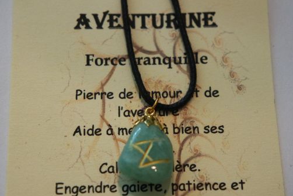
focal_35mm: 92
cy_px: 104
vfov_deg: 14.9
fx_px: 749
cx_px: 147
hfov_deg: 22.1
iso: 1600
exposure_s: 1/80
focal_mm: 50
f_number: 5.6
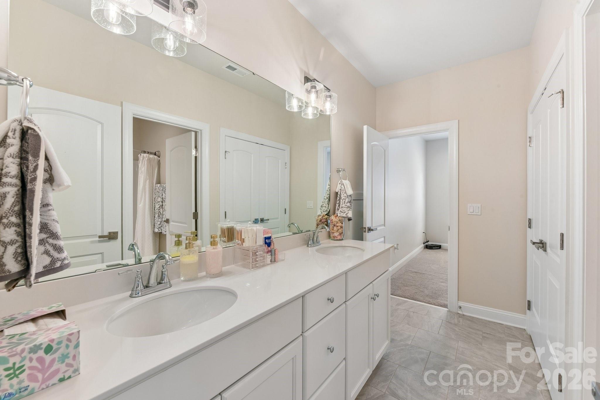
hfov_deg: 100.4
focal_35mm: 15
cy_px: 200
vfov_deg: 77.3
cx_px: 300
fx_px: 250
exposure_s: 1/8
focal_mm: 15
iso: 200
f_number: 11
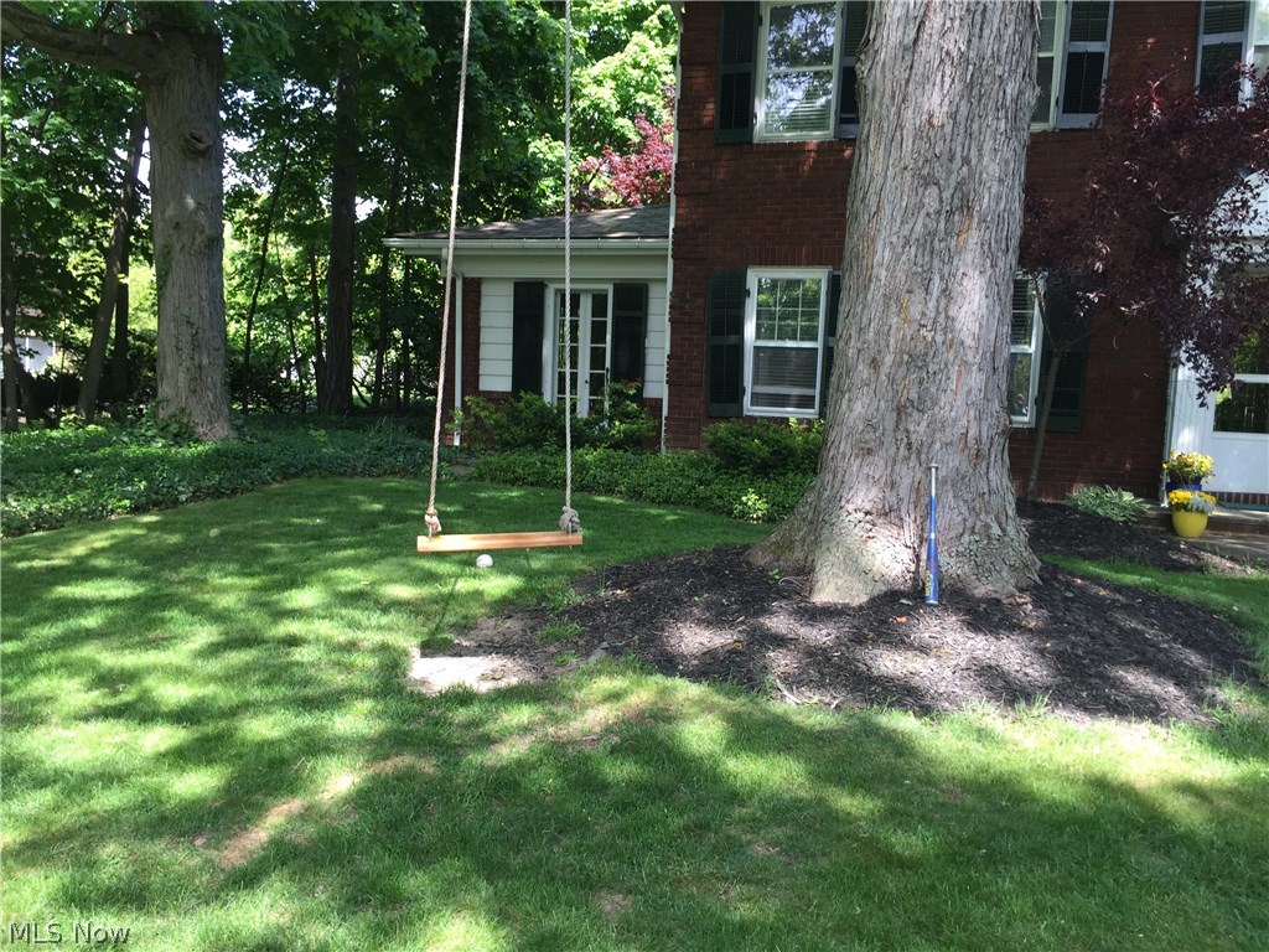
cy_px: 476
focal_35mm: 29
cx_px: 634
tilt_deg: -5.3
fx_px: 1063
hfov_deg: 61.7
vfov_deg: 48.2
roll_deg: -3.3
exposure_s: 1/145
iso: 32
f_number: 2.2
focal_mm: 4.15
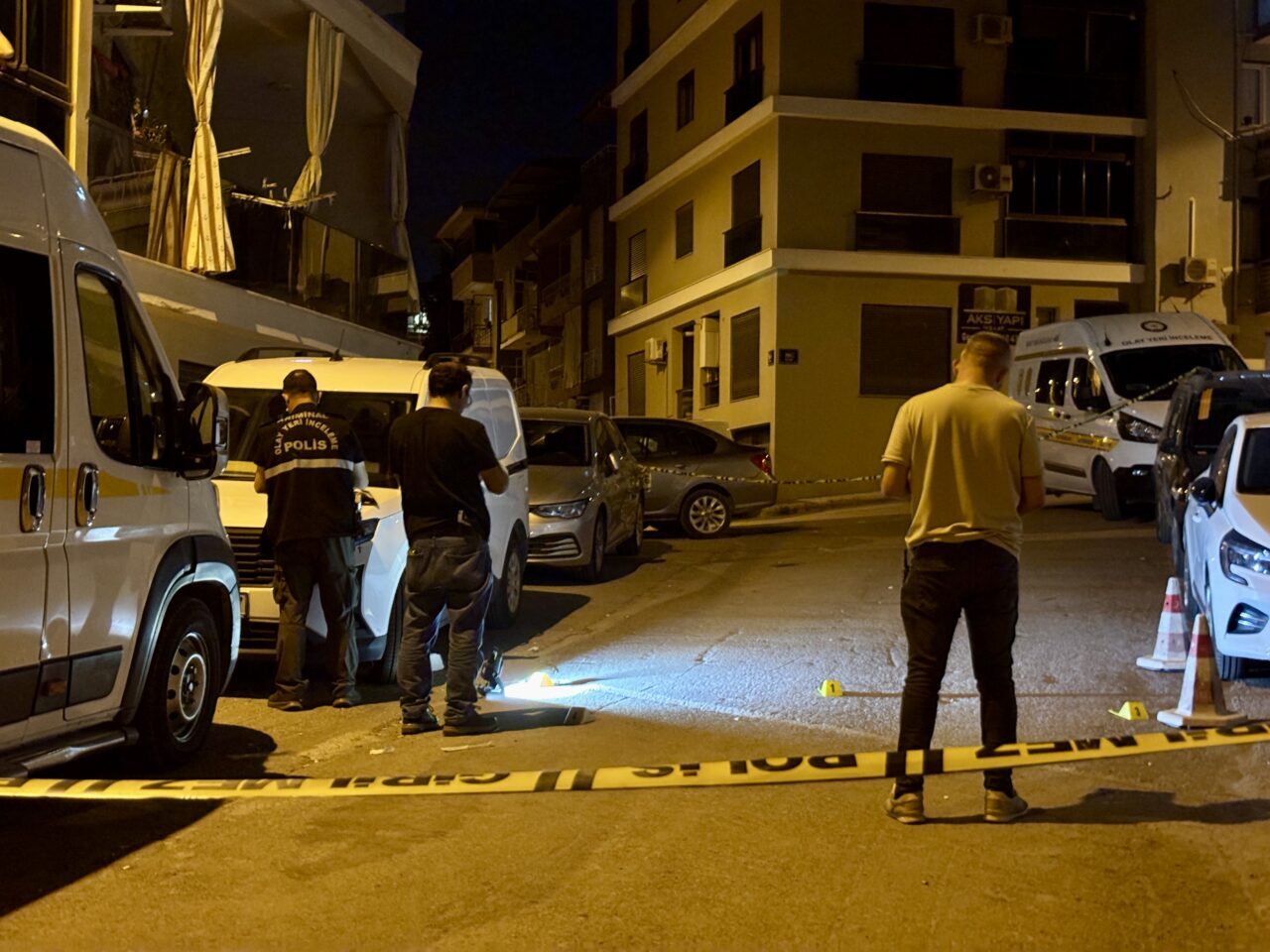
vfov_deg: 28.0
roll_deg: -0.6
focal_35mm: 52
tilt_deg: +1.7
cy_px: 476
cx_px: 635
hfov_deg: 36.8
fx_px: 1908
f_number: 1.6
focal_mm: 5.96
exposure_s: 1/20
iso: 500
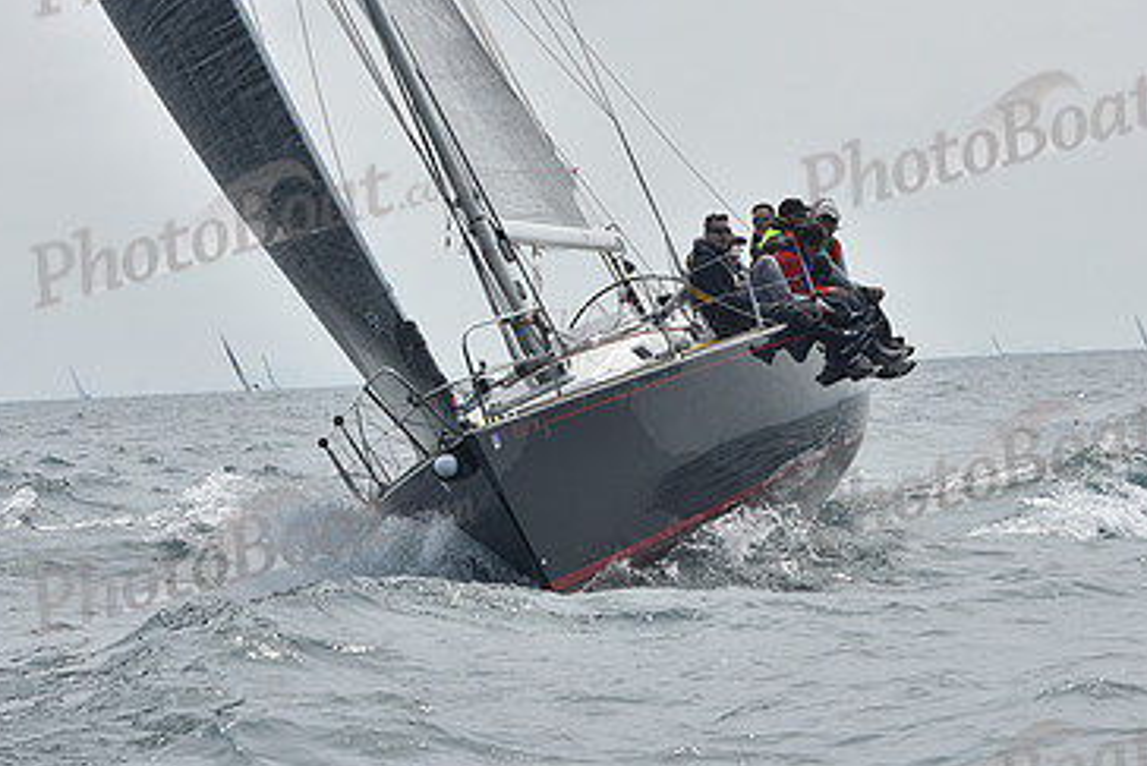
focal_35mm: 215
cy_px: 345
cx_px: 640
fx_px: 6852
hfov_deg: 9.6
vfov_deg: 6.4
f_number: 11
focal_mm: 135
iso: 250
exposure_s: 1/800
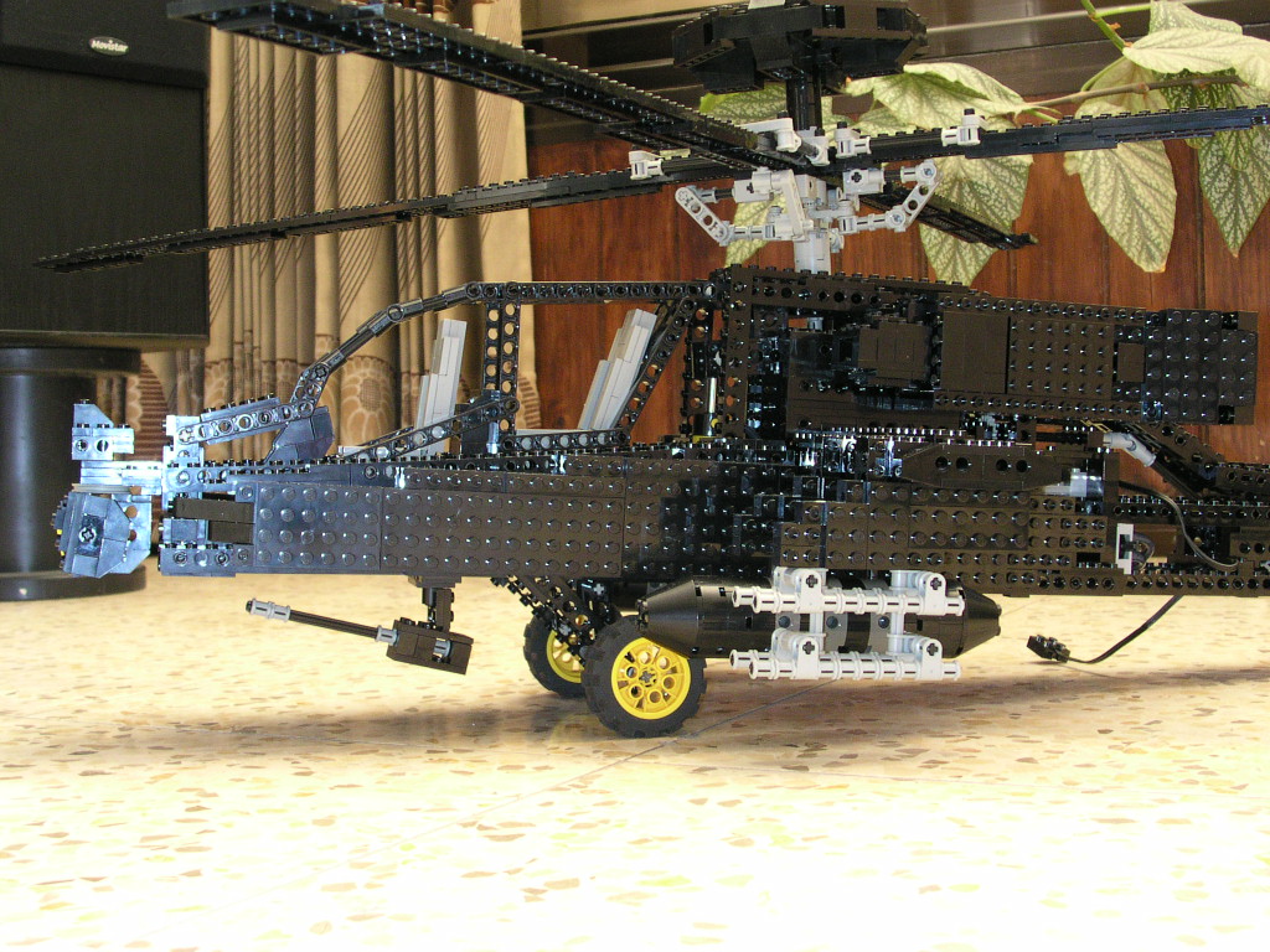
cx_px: 635
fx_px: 1798
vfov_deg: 29.7
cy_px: 476
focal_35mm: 49
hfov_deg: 38.9
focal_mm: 7.5
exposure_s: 1/9.3
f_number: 3.2
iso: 200
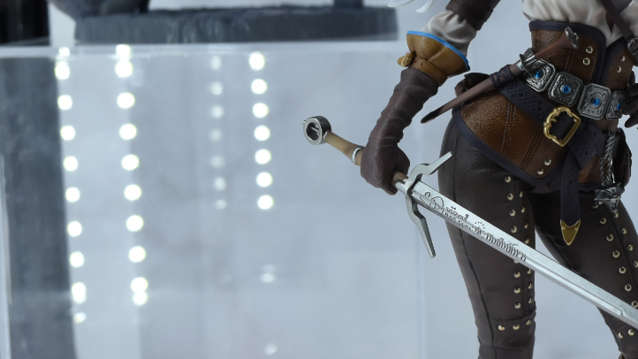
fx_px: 1728
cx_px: 497
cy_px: 211
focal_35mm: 102
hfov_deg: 20.7
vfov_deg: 11.8
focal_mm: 29
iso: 640
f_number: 8
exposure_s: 1/320
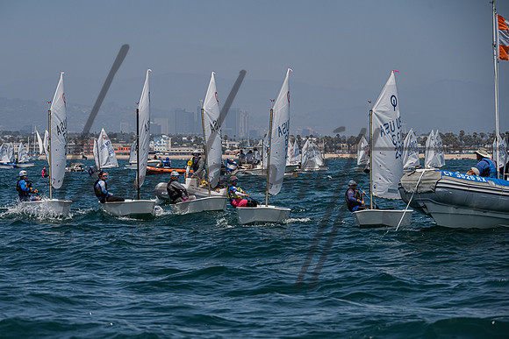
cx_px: 212
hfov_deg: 12.5
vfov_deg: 8.4
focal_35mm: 164
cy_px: 197
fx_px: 2323
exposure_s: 1/1250
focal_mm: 140
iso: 250
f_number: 7.1
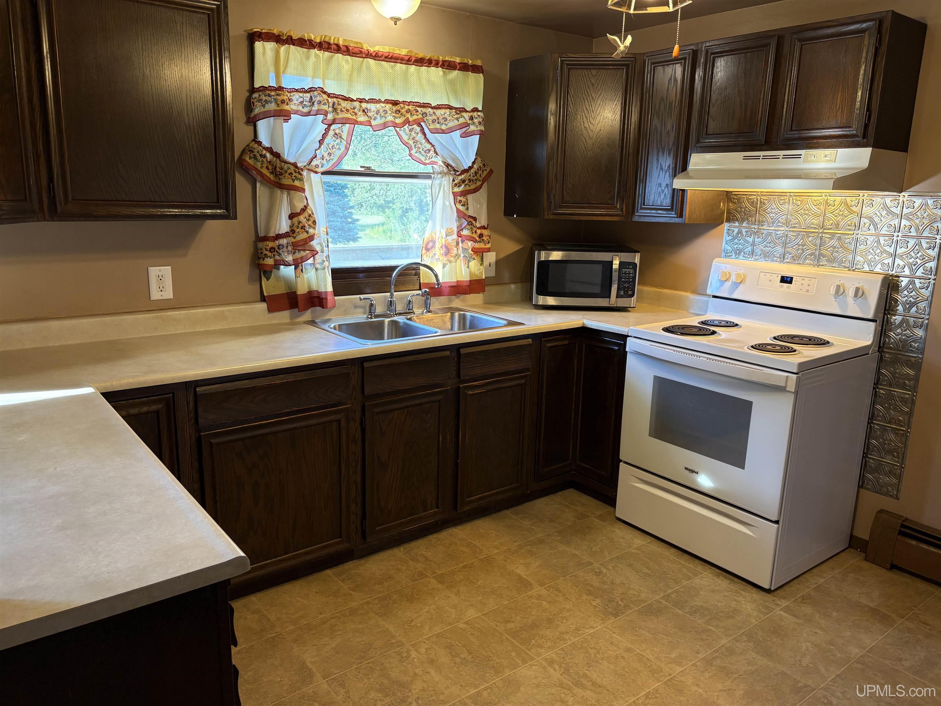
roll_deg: -0.2
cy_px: 353
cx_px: 470
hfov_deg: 67.3
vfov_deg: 53.1
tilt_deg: -12.7
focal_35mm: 26
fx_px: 707
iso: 100
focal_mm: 5.96
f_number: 1.6
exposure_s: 1/60
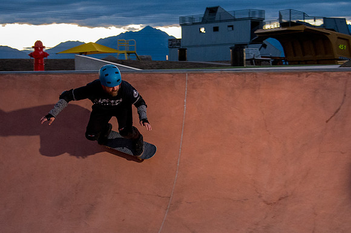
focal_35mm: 69
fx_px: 669
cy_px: 107
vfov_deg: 19.8
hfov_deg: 29.4
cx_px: 152
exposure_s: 1/250
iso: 5000
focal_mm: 38
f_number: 4
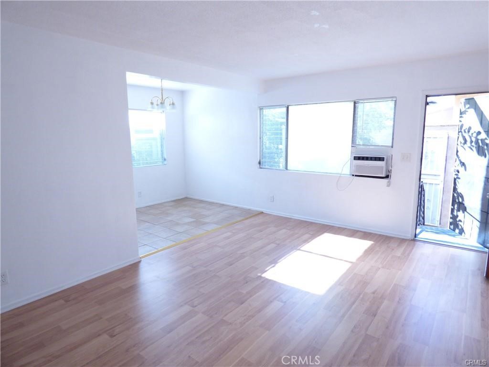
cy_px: 184
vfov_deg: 66.0
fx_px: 283
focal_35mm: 20
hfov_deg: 81.7
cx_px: 244
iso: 250
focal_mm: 3.58
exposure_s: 1/60
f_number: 2.8
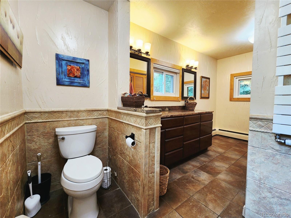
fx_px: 109
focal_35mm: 13
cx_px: 146
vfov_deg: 89.9
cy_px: 109
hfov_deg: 106.2
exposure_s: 1/60.2
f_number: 2.2
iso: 200
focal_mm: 2.2
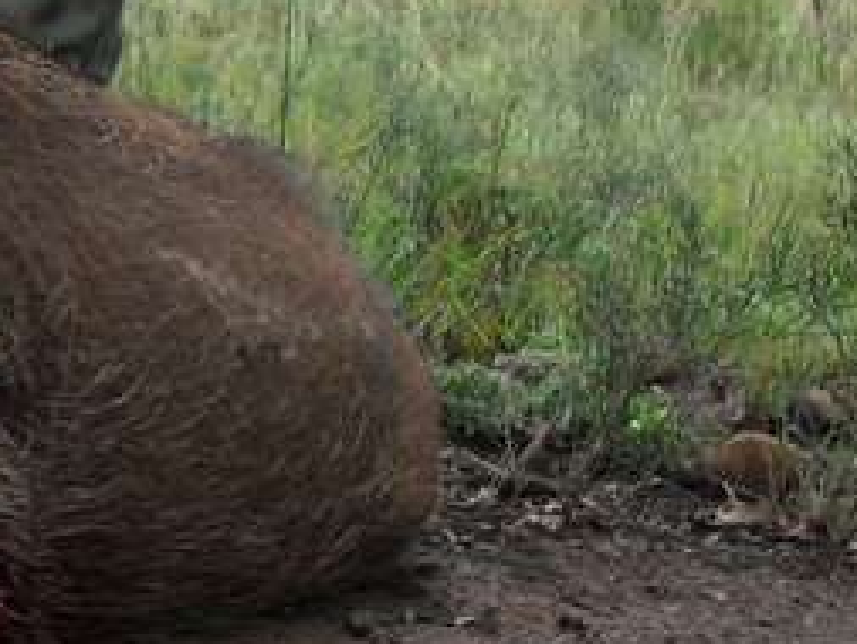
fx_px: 2972
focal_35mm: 120
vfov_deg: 12.1
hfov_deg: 15.3
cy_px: -112
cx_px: -366
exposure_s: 1/250
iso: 80
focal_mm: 6.3
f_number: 2.8
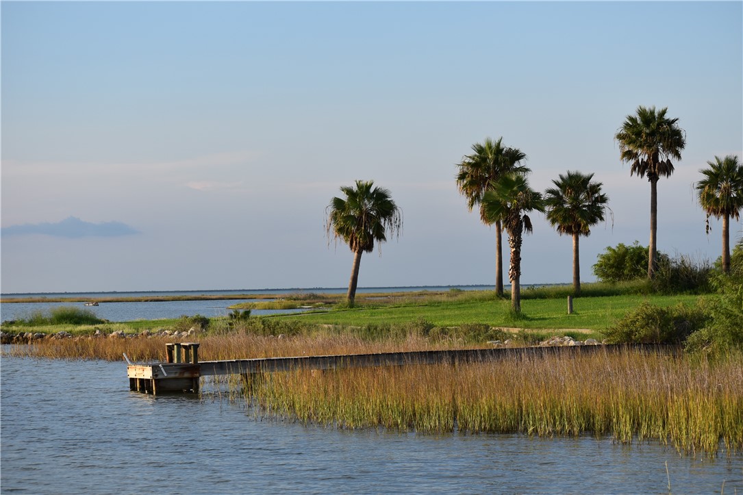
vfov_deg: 13.0
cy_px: 248
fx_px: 2167
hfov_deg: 19.5
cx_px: 372
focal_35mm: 105
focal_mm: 70
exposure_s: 1/500
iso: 200
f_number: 5.6
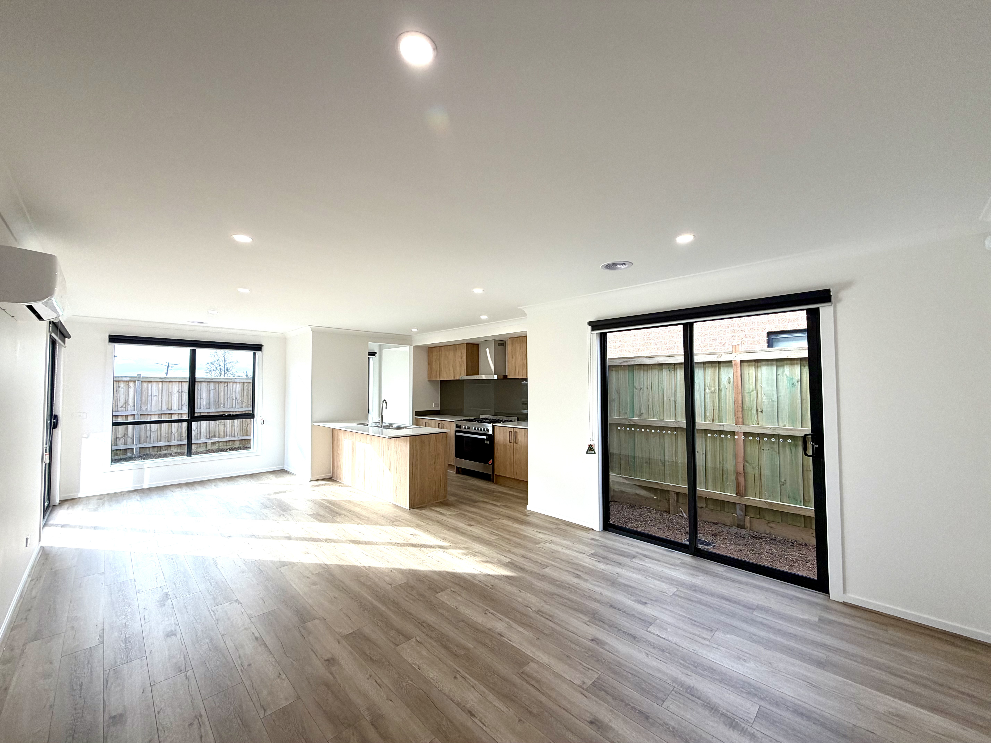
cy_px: 372
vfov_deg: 85.7
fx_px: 401
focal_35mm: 14
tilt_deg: +1.7
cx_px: 496
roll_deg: +0.5
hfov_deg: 102.1
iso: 40
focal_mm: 2.22
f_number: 2.2
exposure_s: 1/162
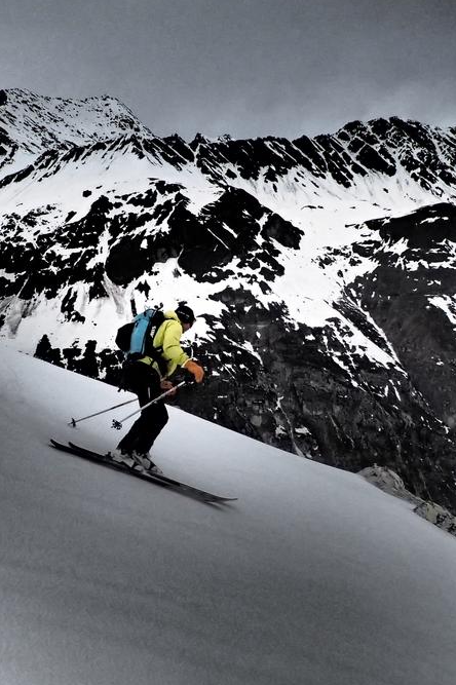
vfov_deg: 49.6
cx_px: 184
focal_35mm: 39
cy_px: 341
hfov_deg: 34.1
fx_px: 742
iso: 100
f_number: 8
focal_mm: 4.5
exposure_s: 1/800
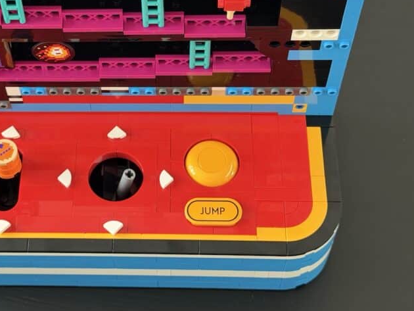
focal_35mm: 78
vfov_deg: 18.7
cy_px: 65
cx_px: 107
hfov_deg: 24.8
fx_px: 933
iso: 400
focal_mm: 6.76
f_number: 1.78
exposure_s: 1/40
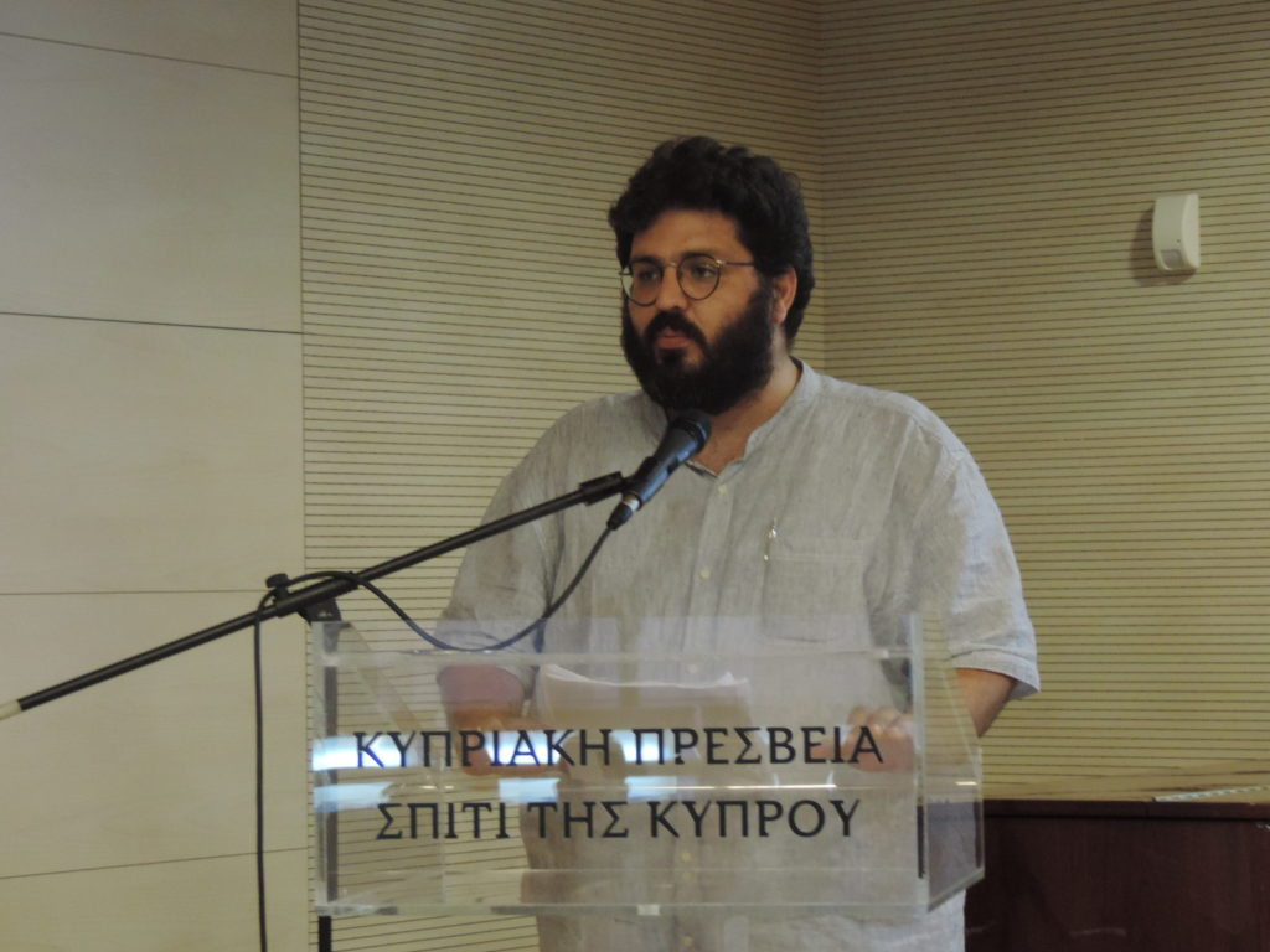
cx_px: 635
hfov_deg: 18.7
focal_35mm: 105
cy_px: 476
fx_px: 3852
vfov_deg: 14.1
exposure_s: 1/25
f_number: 4.2
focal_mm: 18.7
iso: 720
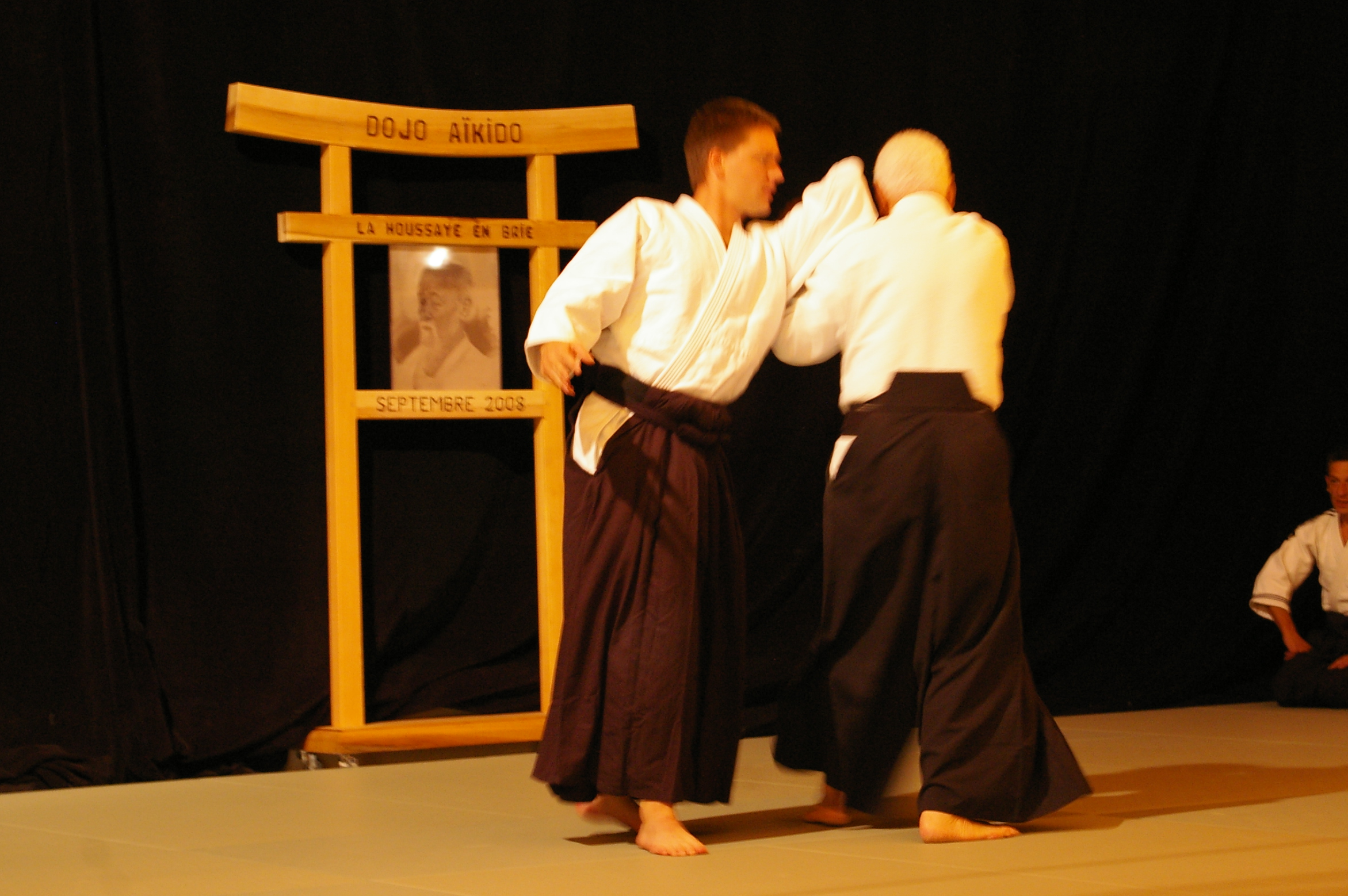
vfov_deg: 15.7
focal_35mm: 87
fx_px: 3241
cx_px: 736
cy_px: 346
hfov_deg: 23.5
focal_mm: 45
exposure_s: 1/15
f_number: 4.5
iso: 800
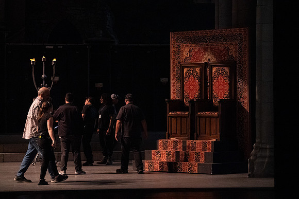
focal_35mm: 138
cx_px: 150
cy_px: 100
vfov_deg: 9.9
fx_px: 1146
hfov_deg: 14.9
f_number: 5
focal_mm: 138
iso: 25600
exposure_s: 1/320
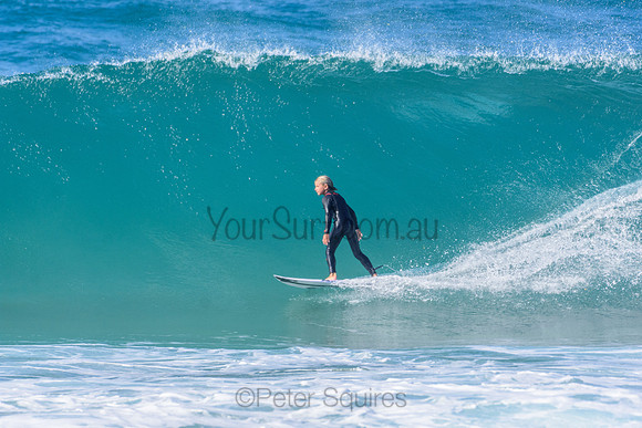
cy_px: 214
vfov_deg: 1.8
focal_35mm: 750
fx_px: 13378
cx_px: 321
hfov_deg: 2.7
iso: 450
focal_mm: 500
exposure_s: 1/2000
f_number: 5.6
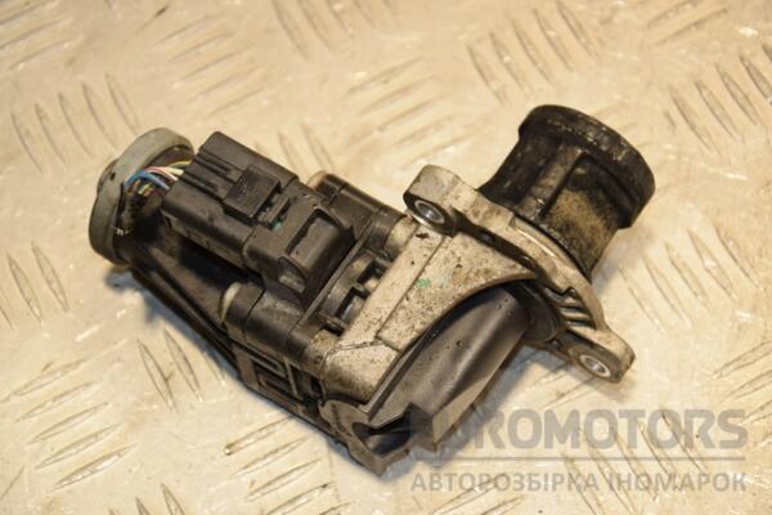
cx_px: 386
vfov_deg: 13.0
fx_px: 2251
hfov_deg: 19.5
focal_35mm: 105
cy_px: 258
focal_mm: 70
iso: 800
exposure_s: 1/200
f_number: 6.3
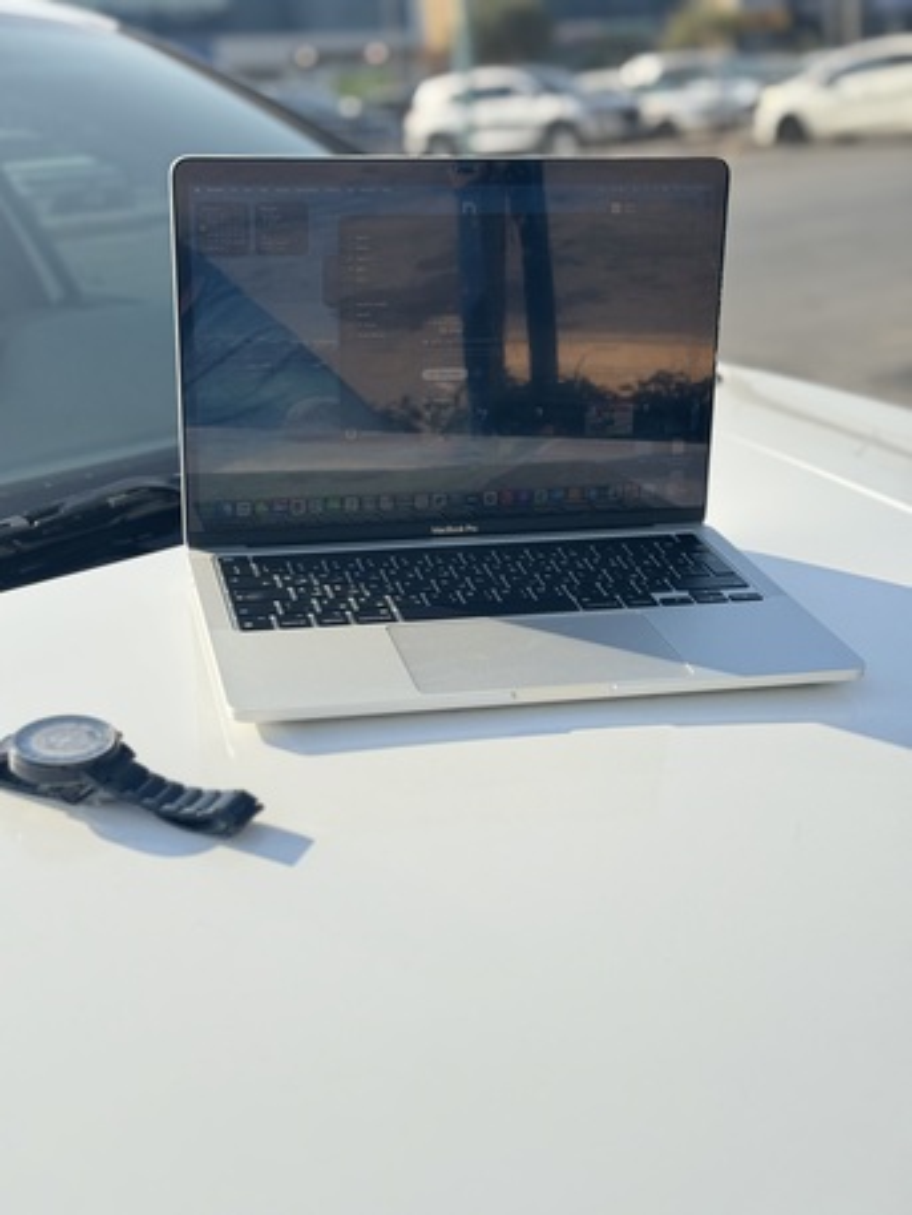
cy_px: 608
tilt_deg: -15.4
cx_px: 456
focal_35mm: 48
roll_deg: +4.7
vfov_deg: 39.6
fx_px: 1685
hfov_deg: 30.3
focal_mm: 6.76
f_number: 1.78
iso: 64
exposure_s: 1/2110
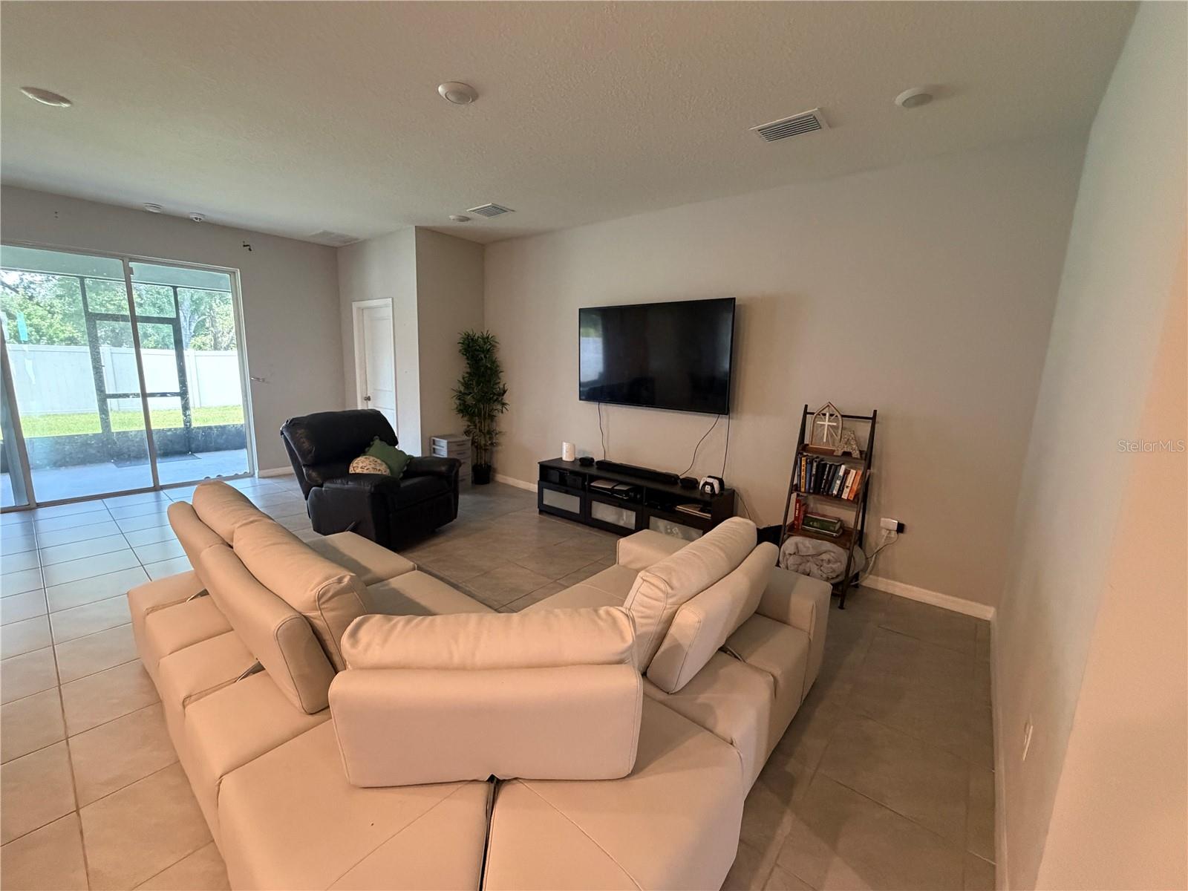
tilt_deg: -10.0
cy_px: 446
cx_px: 594
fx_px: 480
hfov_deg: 102.1
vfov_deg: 85.7
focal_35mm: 14
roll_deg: -1.9
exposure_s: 1/60
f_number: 2.2
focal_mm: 2.22
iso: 640
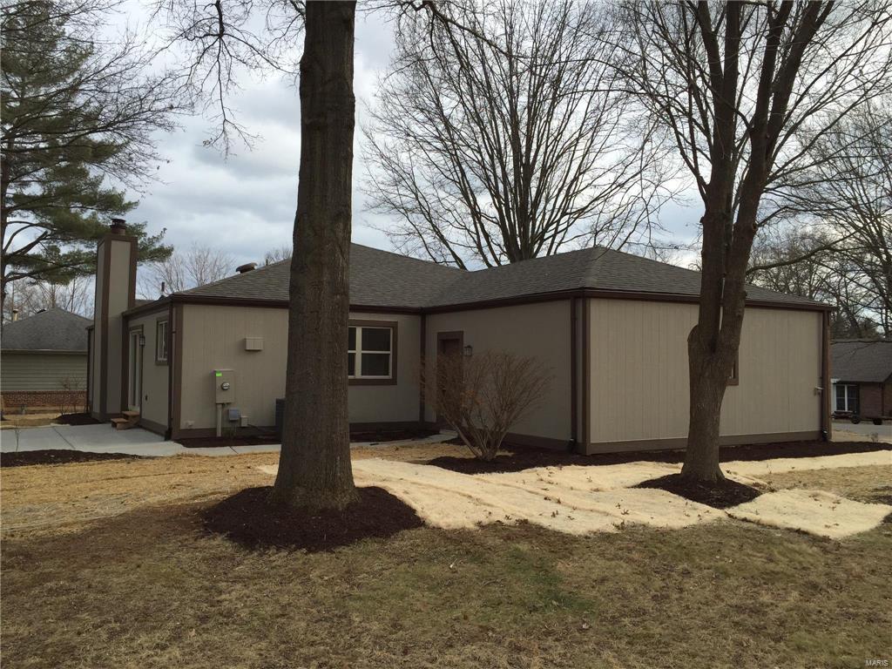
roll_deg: +1.5
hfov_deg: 61.7
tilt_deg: +0.8
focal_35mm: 29
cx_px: 446
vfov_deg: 48.2
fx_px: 747
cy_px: 334
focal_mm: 4.15
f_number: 2.2
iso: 32
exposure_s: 1/719
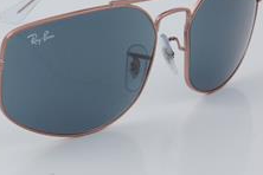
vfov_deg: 10.1
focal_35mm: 135
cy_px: 54
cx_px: 36
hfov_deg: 15.1
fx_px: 986
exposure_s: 1/4
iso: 100
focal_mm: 50
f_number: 29
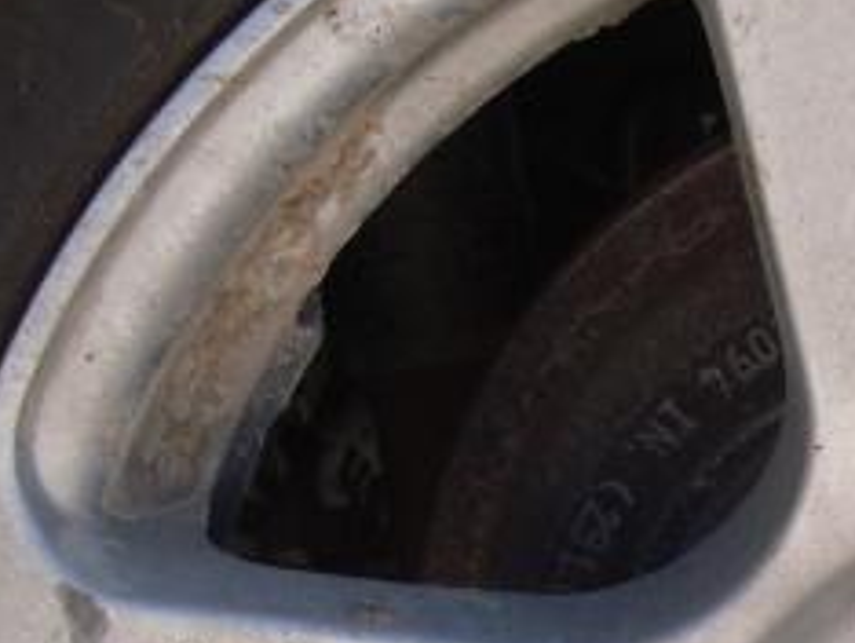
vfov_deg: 11.7
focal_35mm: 123
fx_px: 3041
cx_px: 862
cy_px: 880
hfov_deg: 15.7
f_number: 3.1
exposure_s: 1/640
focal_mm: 6.3
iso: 80
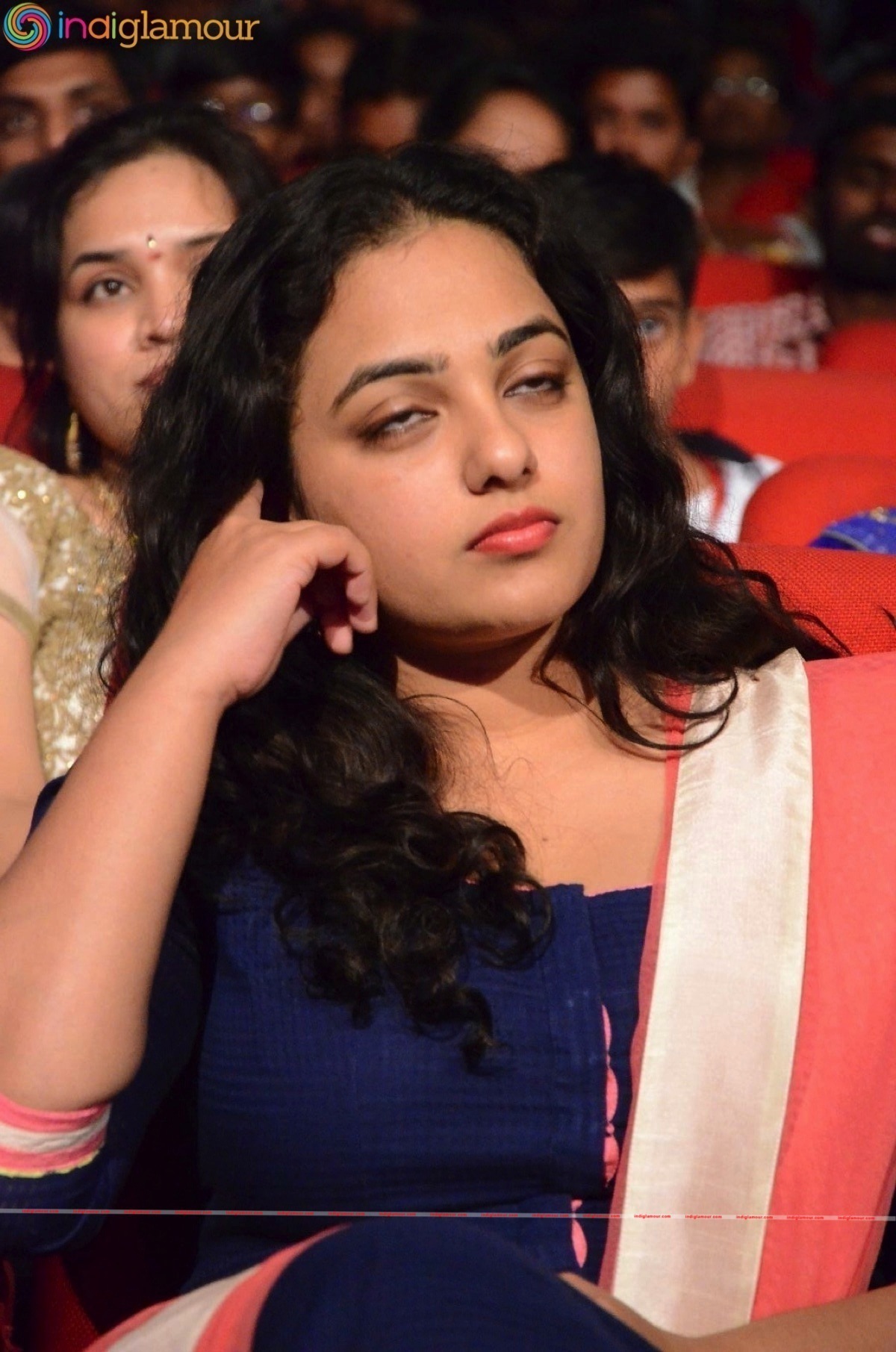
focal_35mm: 158
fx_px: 5904
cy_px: 676
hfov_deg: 8.7
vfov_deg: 13.1
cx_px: 448
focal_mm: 105
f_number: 5.6
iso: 8000
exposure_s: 1/125
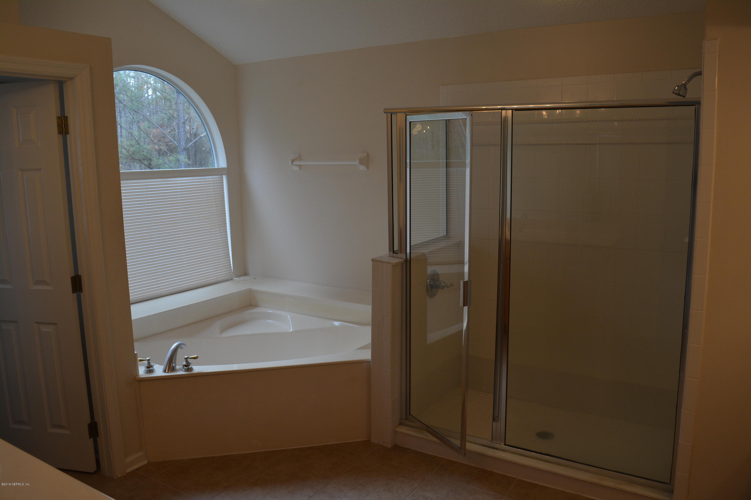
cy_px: 250
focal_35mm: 27
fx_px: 563
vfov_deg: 47.9
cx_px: 376
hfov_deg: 67.4
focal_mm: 18
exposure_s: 1/100
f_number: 5
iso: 400
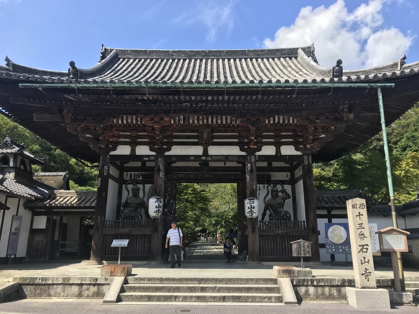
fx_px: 339
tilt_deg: +15.8
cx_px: 210
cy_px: 157
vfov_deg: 49.7
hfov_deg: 63.4
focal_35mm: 28
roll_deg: -1.1
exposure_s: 1/1100
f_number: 1.8
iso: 20
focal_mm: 3.99
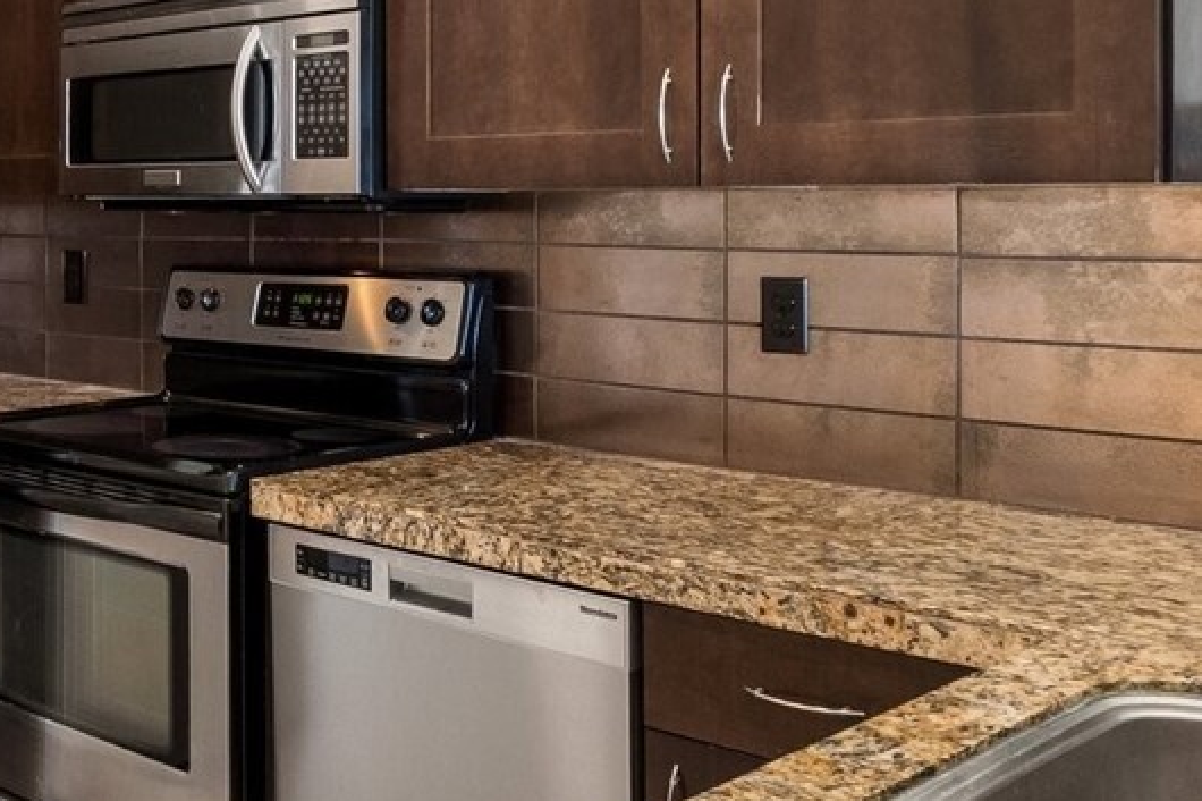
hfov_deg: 36.5
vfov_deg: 27.8
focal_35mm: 48
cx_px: -26
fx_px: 1602
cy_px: 226
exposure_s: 1/2.5
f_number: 9
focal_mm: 10
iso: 250
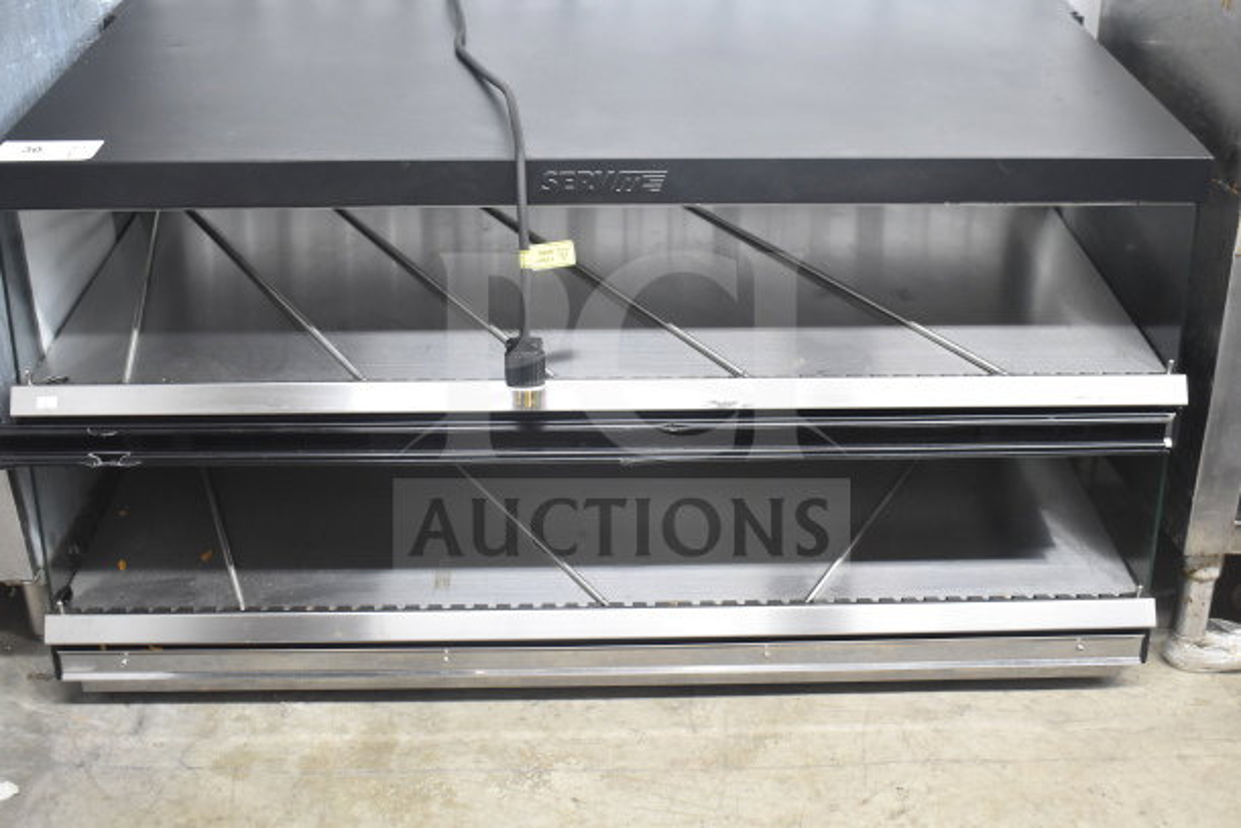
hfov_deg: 49.5
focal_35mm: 39
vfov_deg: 34.2
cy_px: 414
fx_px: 1345
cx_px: 620
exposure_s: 1/40
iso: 2000
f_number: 4
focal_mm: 26
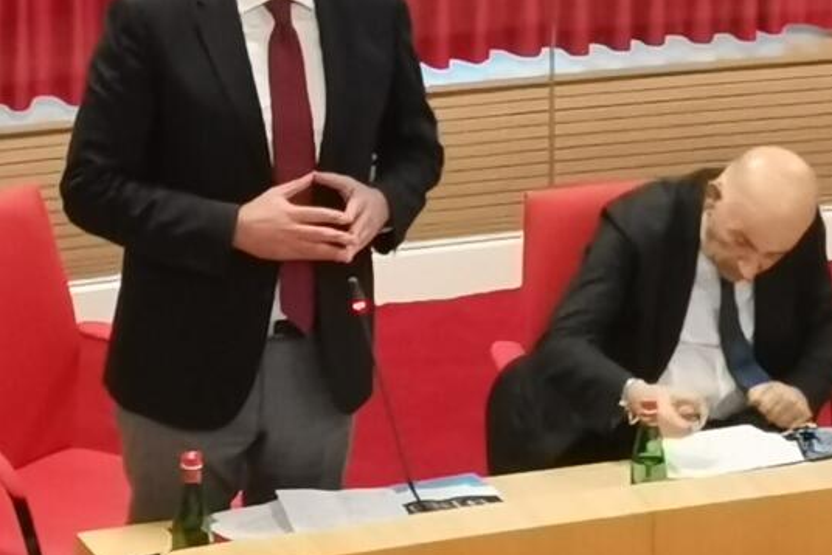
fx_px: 5596
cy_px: 171
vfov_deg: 5.7
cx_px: 607
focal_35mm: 242
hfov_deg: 8.5
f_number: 1.8
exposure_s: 1/50
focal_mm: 4.75
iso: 250
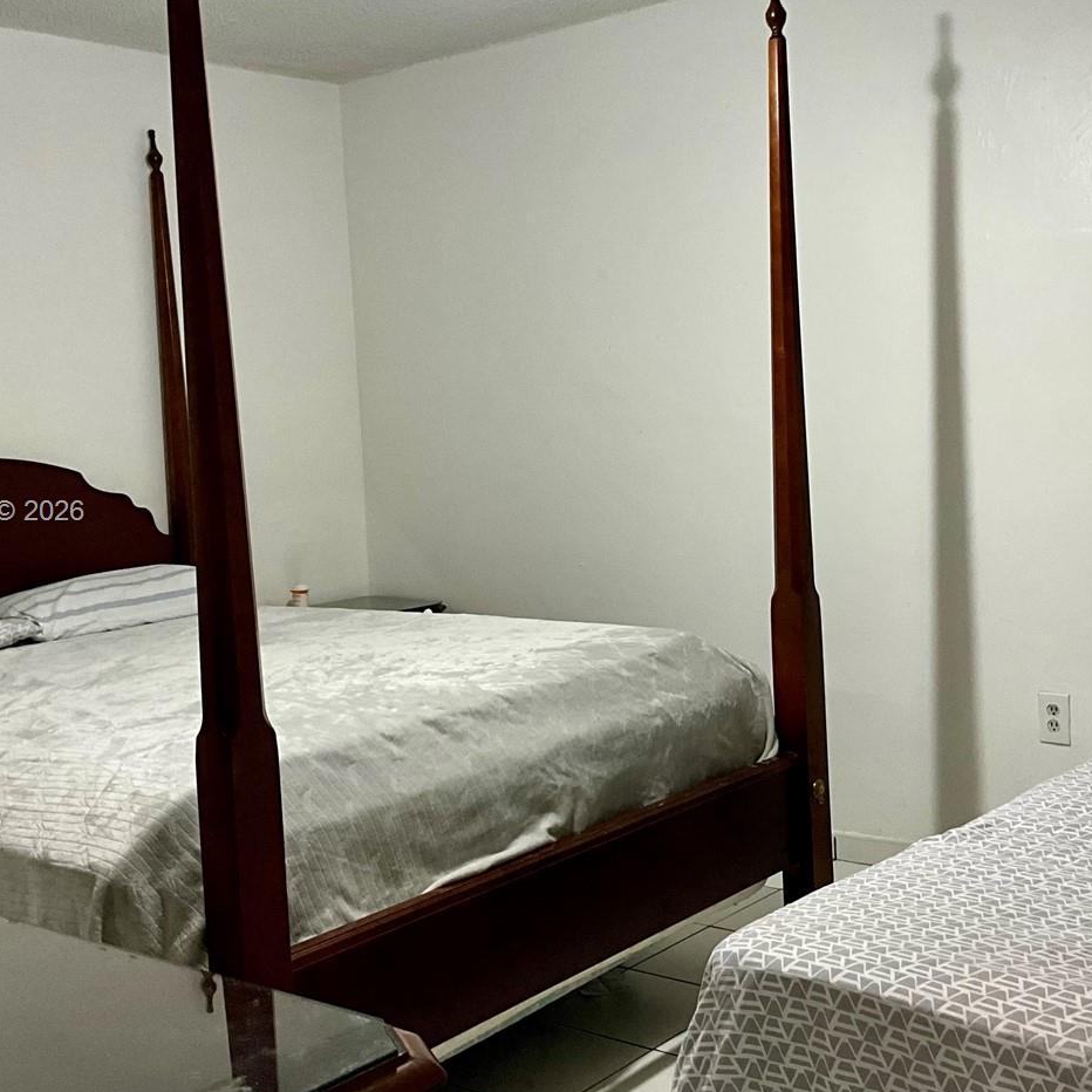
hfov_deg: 38.2
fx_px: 1570
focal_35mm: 44
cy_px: 513
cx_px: 657
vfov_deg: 38.3
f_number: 1.8
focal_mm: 3
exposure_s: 1/60
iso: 160
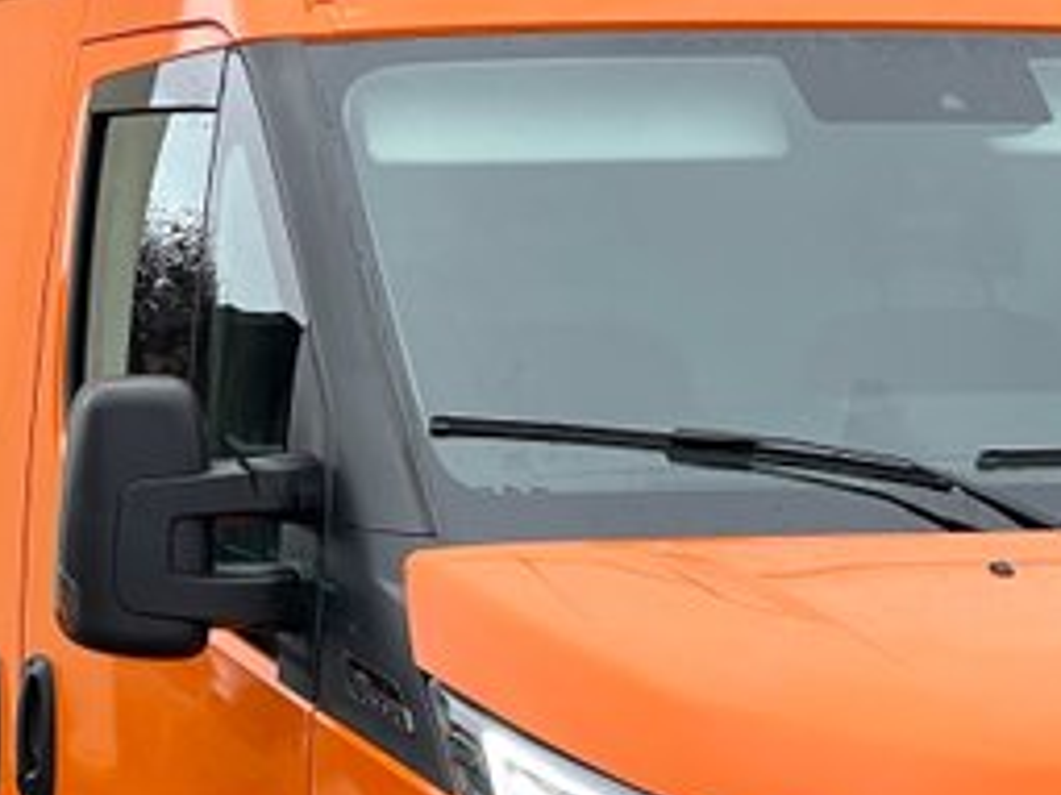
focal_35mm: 163
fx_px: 4994
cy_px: 695
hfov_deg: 12.1
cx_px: 449
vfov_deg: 9.1
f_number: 2
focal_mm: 6
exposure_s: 1/191
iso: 25
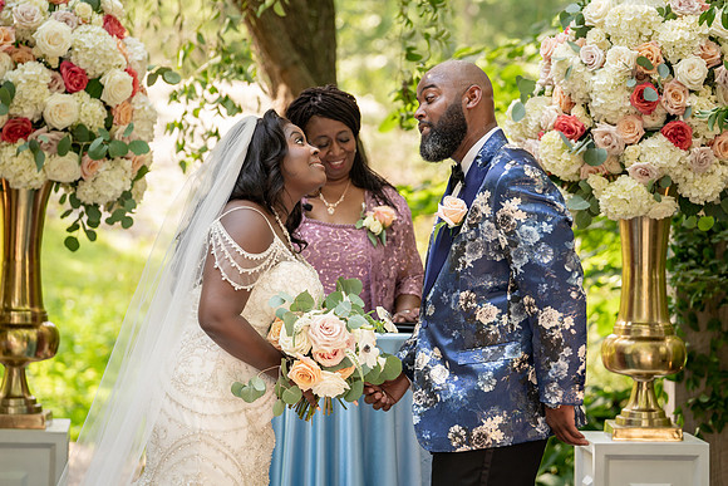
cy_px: 236
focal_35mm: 148
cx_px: 375
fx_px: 3001
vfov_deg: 9.3
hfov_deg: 13.8
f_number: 4
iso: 400
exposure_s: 1/200
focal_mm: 143
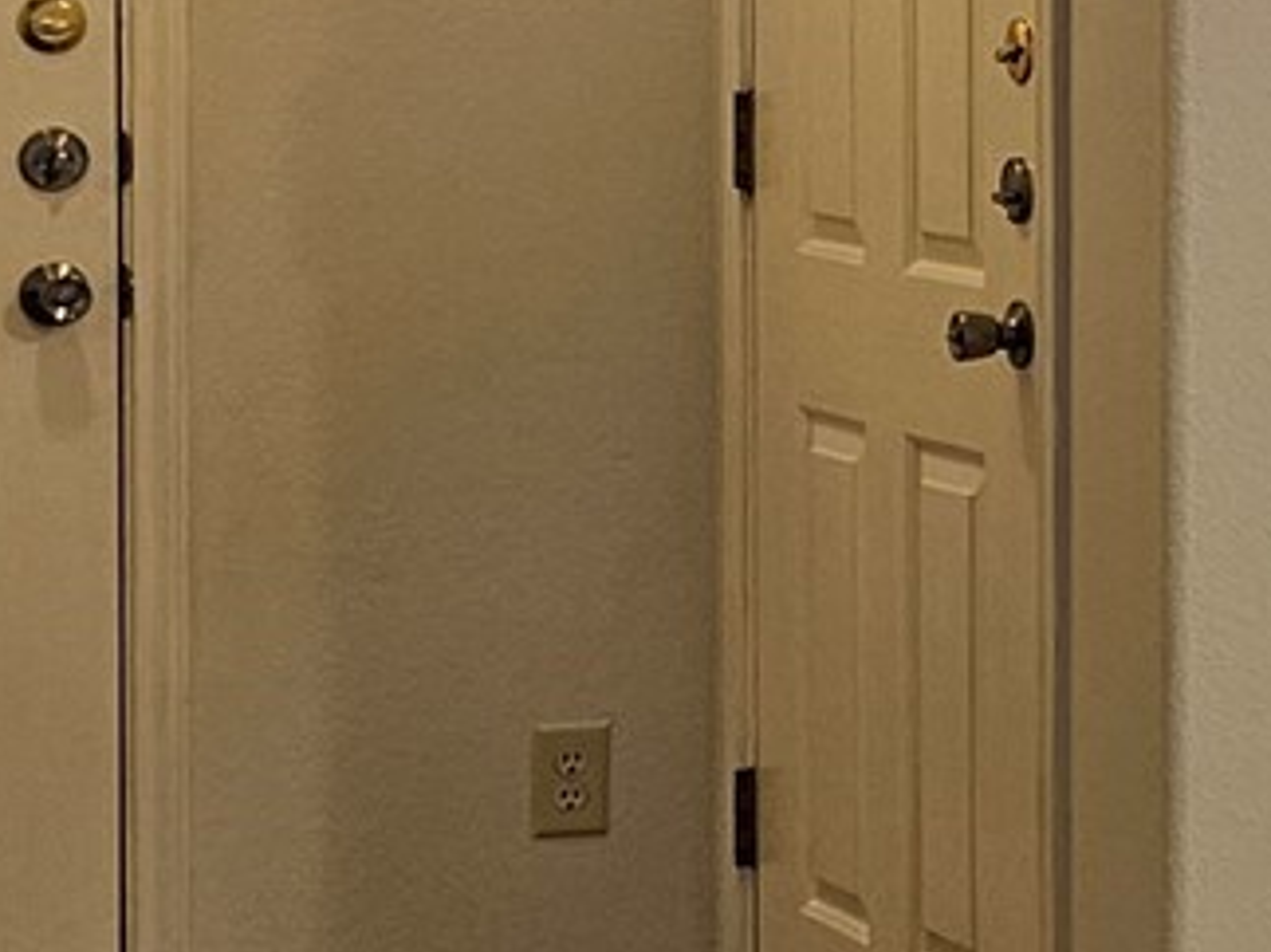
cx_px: 2684
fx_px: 5359
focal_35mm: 146
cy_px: 12
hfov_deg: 11.8
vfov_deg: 10.1
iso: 125
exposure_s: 1/120
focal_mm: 6.3
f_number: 1.7
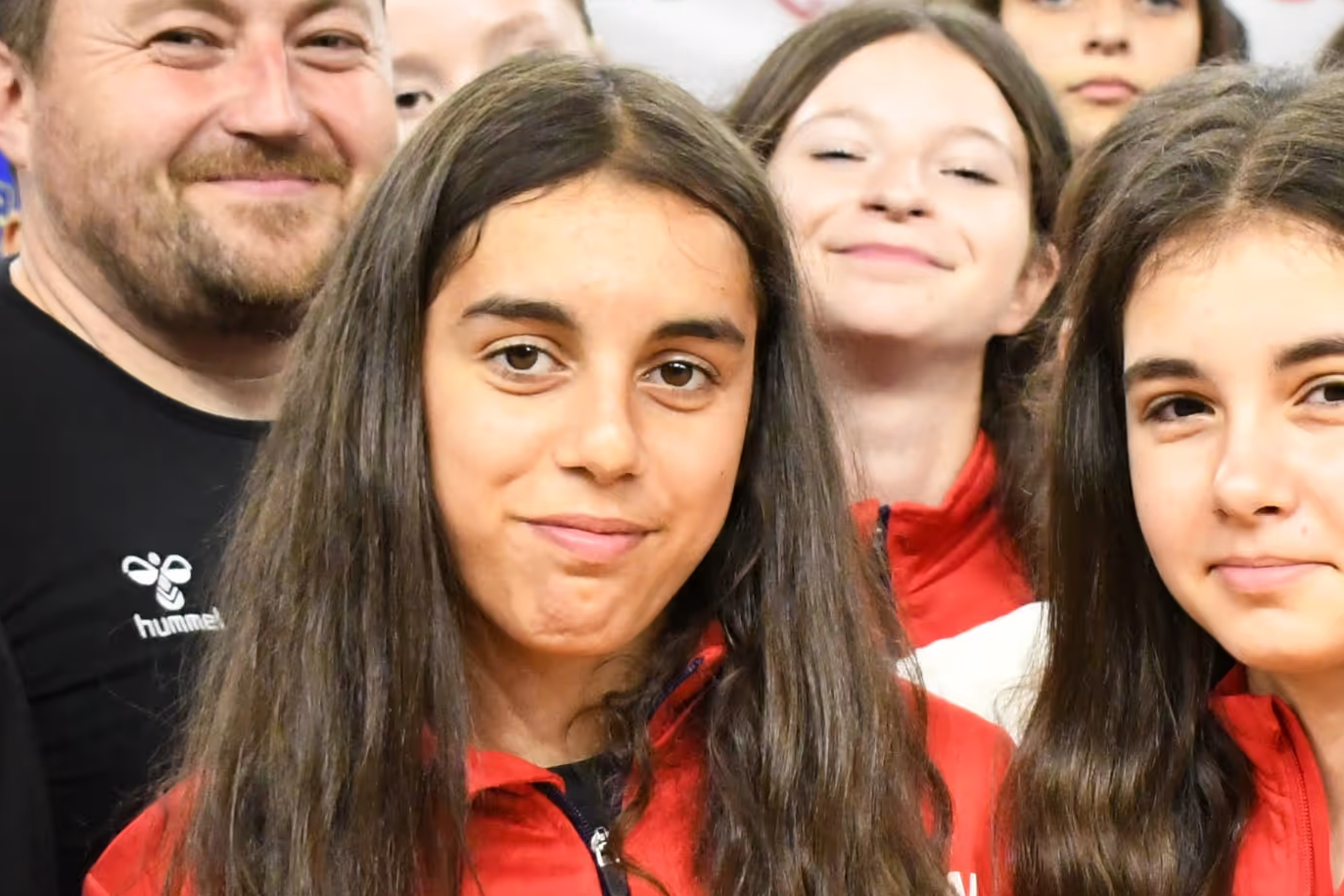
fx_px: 5450
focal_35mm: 146
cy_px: 876
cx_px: 1040
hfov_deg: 14.0
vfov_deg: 9.3
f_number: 4.5
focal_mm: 32
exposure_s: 1/250
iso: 5600
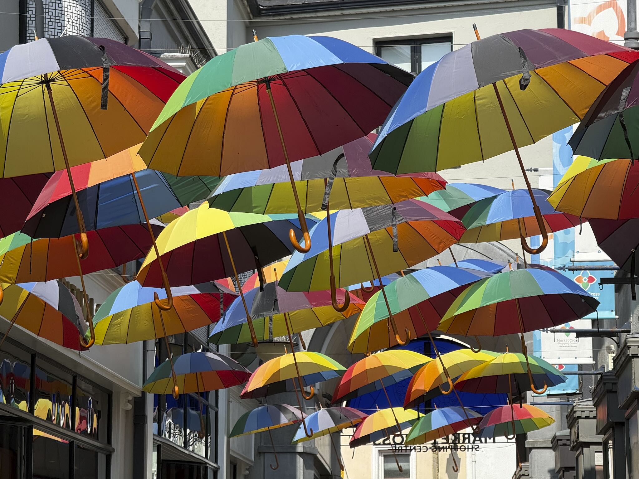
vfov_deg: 12.3
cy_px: 240
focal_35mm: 120
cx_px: 320
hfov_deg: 16.4
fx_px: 2215
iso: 50
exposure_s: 1/1294
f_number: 2.8
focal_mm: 15.66
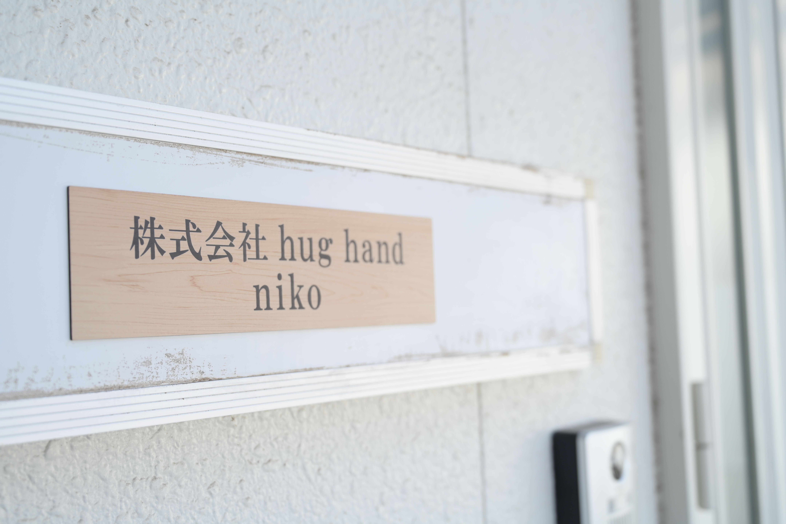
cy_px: 262
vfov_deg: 29.9
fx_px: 982
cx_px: 393
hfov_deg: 43.6
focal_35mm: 45
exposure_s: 1/125
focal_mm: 45
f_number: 4
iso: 160
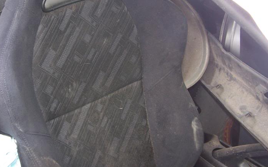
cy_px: 73
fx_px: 431
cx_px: 95
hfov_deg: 34.3
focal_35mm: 59
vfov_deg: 22.0
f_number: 2.8
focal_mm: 6.3
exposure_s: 1/60
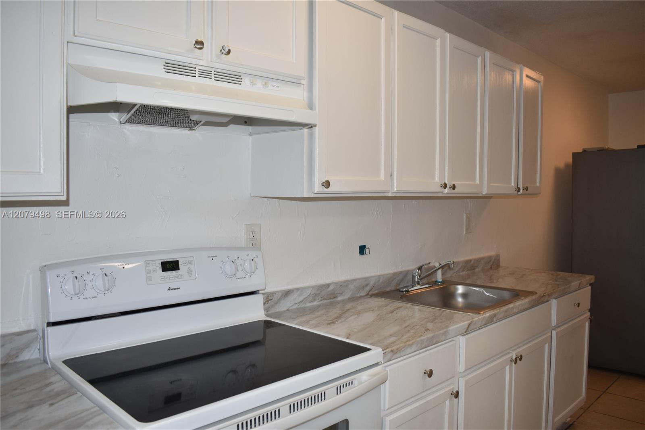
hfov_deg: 67.4
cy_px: 215
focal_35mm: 27
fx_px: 484
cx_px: 322
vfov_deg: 47.9
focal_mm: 18
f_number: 3.5
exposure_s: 1/125
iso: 320
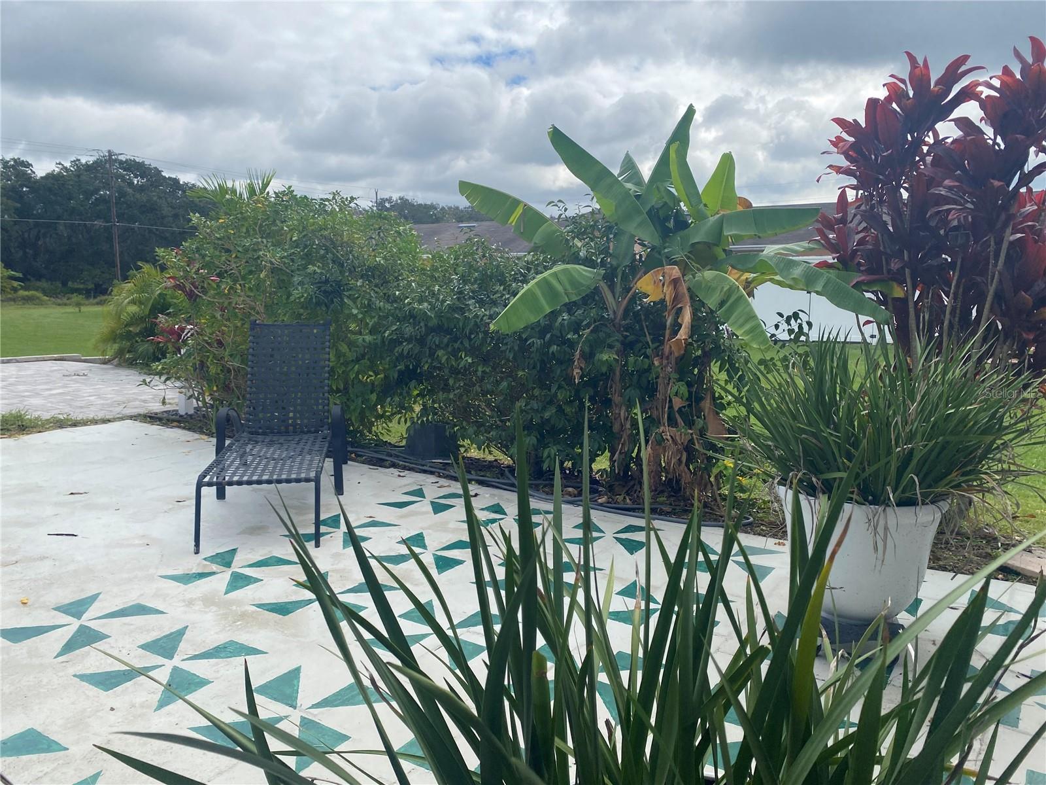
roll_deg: +0.0
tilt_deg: -8.2
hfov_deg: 67.3
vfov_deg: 53.1
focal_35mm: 26
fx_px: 786
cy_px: 392
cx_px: 523
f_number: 1.8
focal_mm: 4.25
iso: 32
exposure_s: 1/3205
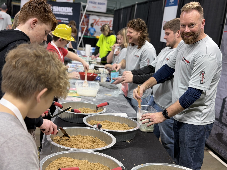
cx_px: 114
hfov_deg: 39.7
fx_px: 315
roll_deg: -7.7
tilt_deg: -9.3
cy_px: 85
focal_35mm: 48
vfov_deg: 30.3
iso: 50
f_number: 1.78
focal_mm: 6.76
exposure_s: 1/60
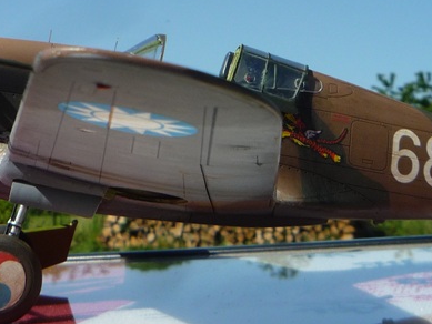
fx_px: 986
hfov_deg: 24.7
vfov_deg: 17.9
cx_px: 235
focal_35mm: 79
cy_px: -48
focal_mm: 5.2
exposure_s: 1/400
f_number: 5.6
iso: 100
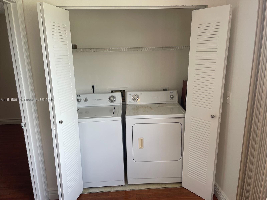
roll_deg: +1.2
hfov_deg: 67.3
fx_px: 201
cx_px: 134
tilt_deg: -13.4
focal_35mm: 26
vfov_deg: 53.1
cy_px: 100
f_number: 1.6
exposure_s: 1/128
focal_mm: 4.2
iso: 32
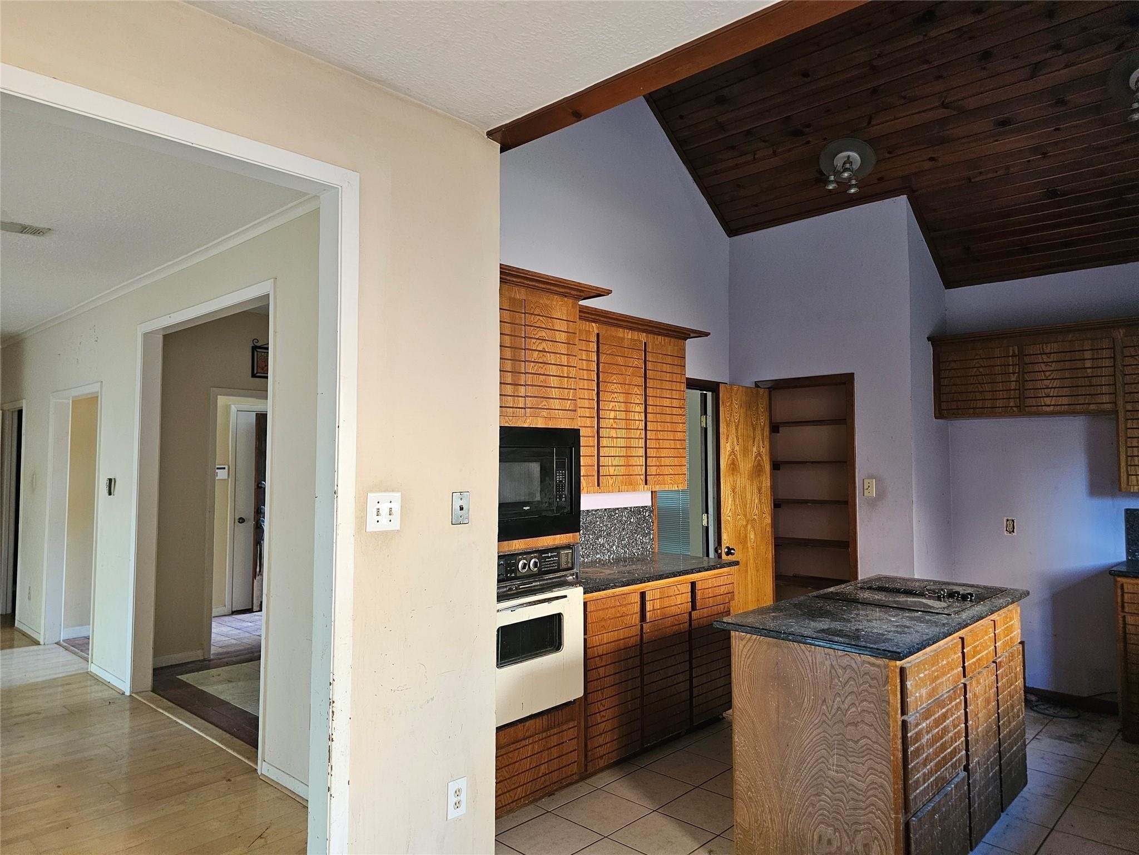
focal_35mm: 23
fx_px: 757
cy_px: 428
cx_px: 570
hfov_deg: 73.9
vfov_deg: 58.9
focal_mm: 6.3
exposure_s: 1/120
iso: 800
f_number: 1.7
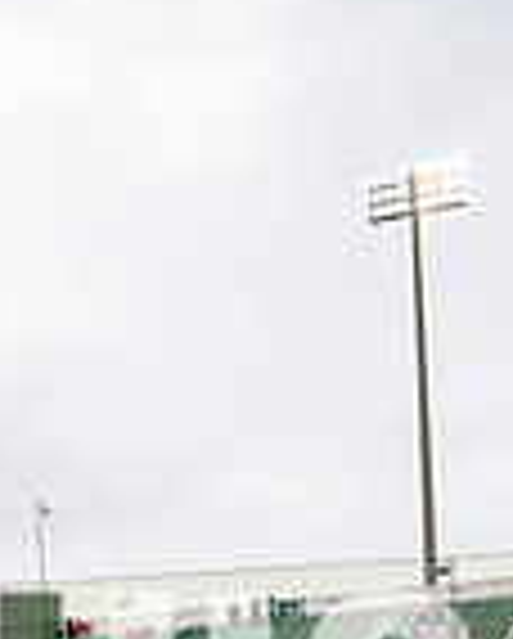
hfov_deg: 16.7
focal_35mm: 92
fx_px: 1742
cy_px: 803
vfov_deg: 19.4
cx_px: 135
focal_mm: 24
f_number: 2.8
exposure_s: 1/500
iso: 100
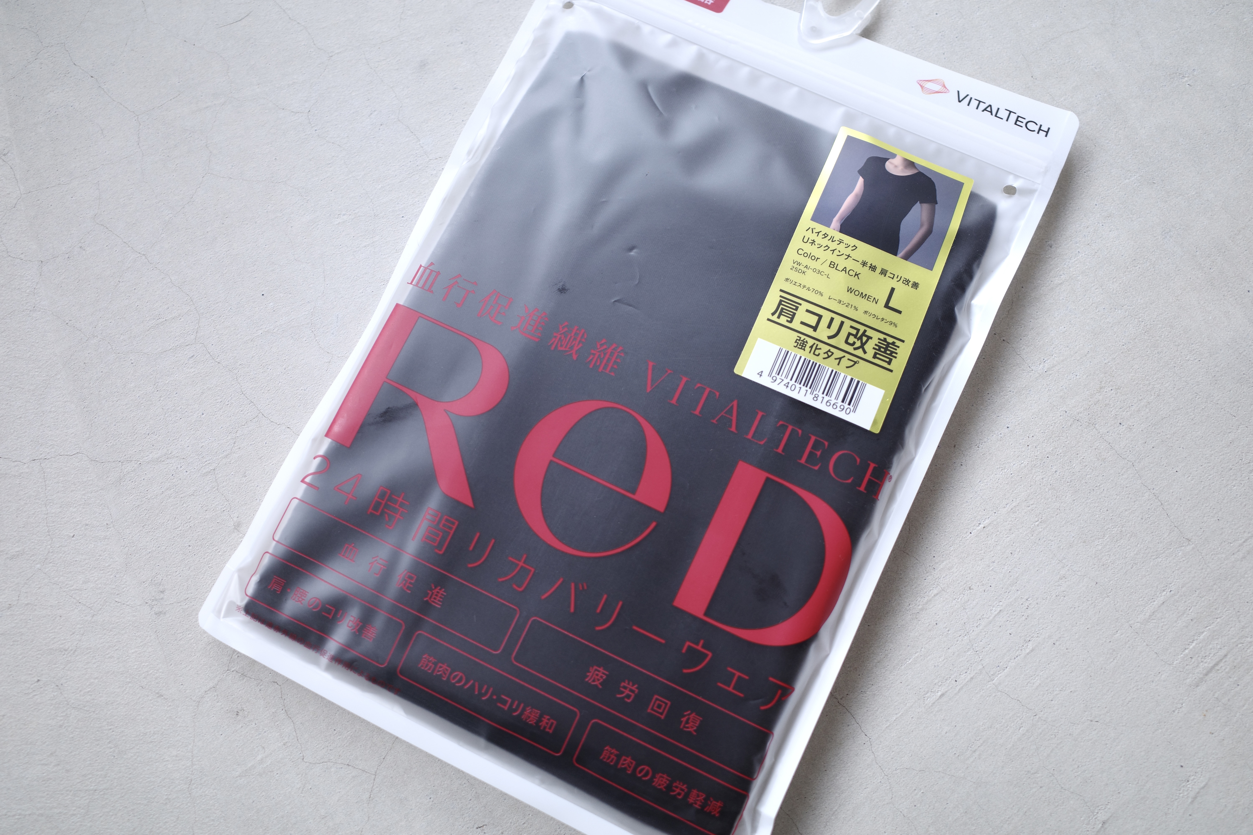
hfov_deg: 65.5
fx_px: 974
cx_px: 626
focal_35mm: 28
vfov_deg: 46.4
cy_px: 418
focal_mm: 18.3
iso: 100
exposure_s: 1/40
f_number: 2.8
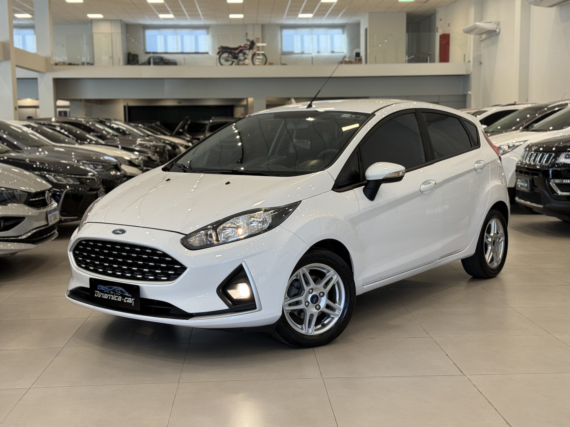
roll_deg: +0.8
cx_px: 285
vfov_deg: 30.3
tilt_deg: -5.2
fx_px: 790
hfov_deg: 39.7
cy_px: 214
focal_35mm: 48
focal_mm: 6.76
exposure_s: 1/60
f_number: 1.78
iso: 80
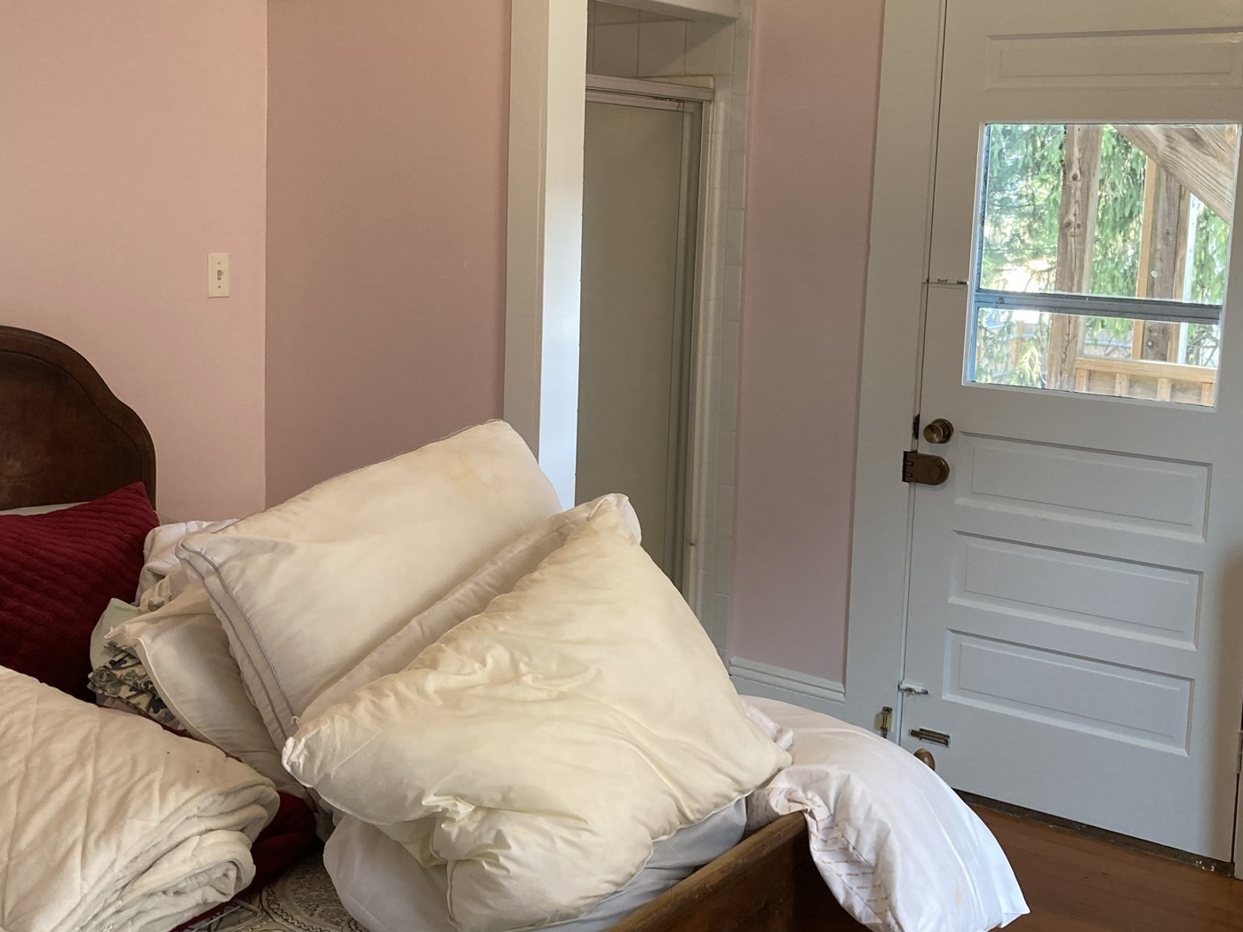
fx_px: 1472
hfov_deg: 45.7
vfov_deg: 34.9
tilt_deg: -5.5
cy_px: 340
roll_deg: -2.6
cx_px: 552
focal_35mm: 41
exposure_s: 1/60
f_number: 1.8
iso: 80
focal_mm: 3.99
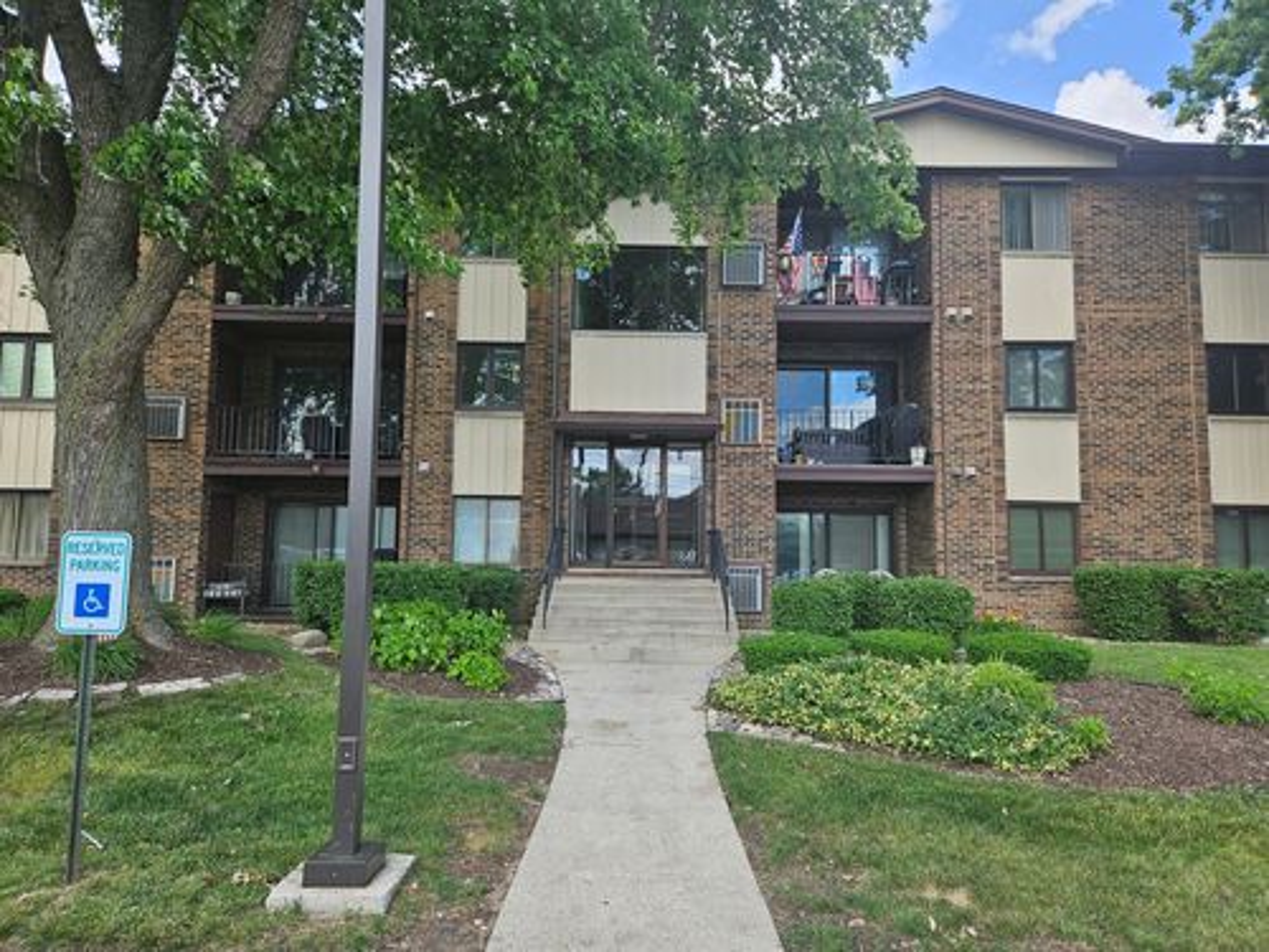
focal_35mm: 23
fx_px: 843
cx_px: 634
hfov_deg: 73.9
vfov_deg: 58.9
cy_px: 476
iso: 25
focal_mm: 5.4
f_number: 1.8
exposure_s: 1/425
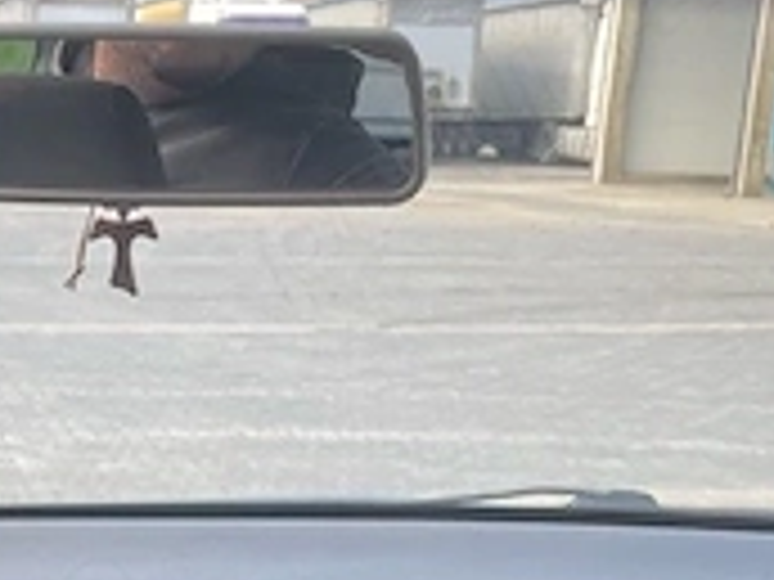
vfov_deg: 15.9
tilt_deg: -17.2
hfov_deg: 21.8
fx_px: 1945
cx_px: 22
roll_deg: -1.3
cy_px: 796
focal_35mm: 87
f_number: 1.6
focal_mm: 5.1
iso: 32
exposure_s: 1/223
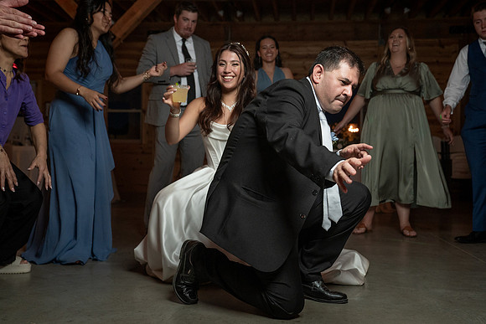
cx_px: 243
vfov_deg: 30.4
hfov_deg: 44.3
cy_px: 162
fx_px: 597
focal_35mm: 44
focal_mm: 41
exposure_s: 1/200
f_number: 4
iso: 2000
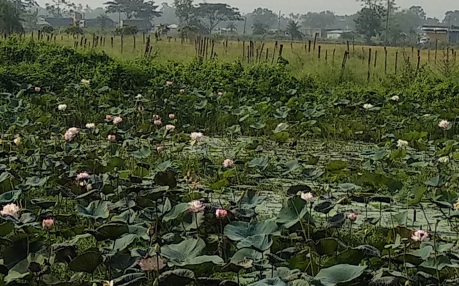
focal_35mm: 102
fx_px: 1276
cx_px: 2
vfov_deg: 12.8
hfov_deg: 19.8
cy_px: 143
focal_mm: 3.81
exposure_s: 1/1249
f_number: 2.2
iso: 125
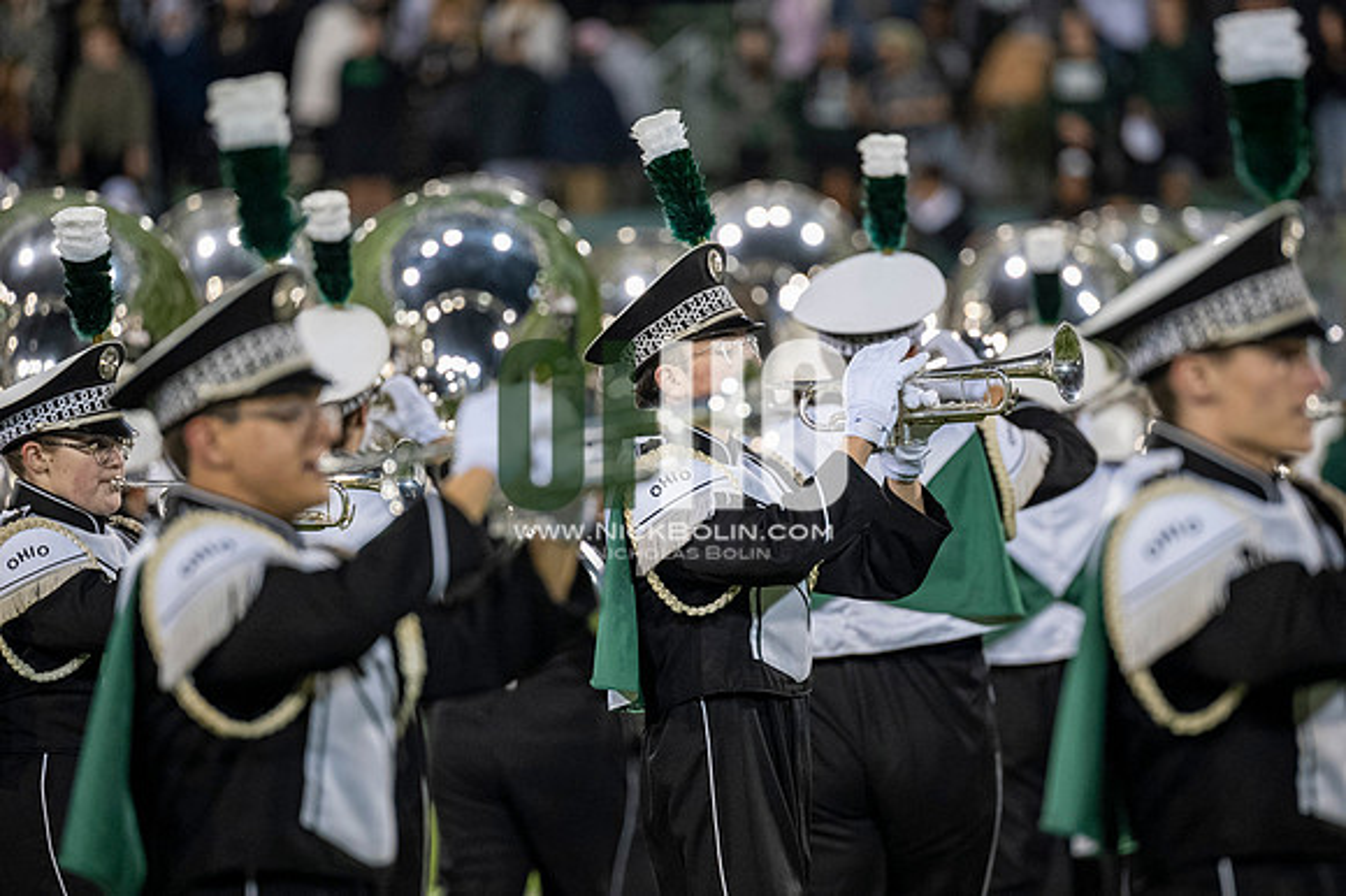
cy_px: 448
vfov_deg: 4.6
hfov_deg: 6.9
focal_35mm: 300
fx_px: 11210
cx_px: 673
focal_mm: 200
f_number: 2.8
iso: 1000
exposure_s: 1/500
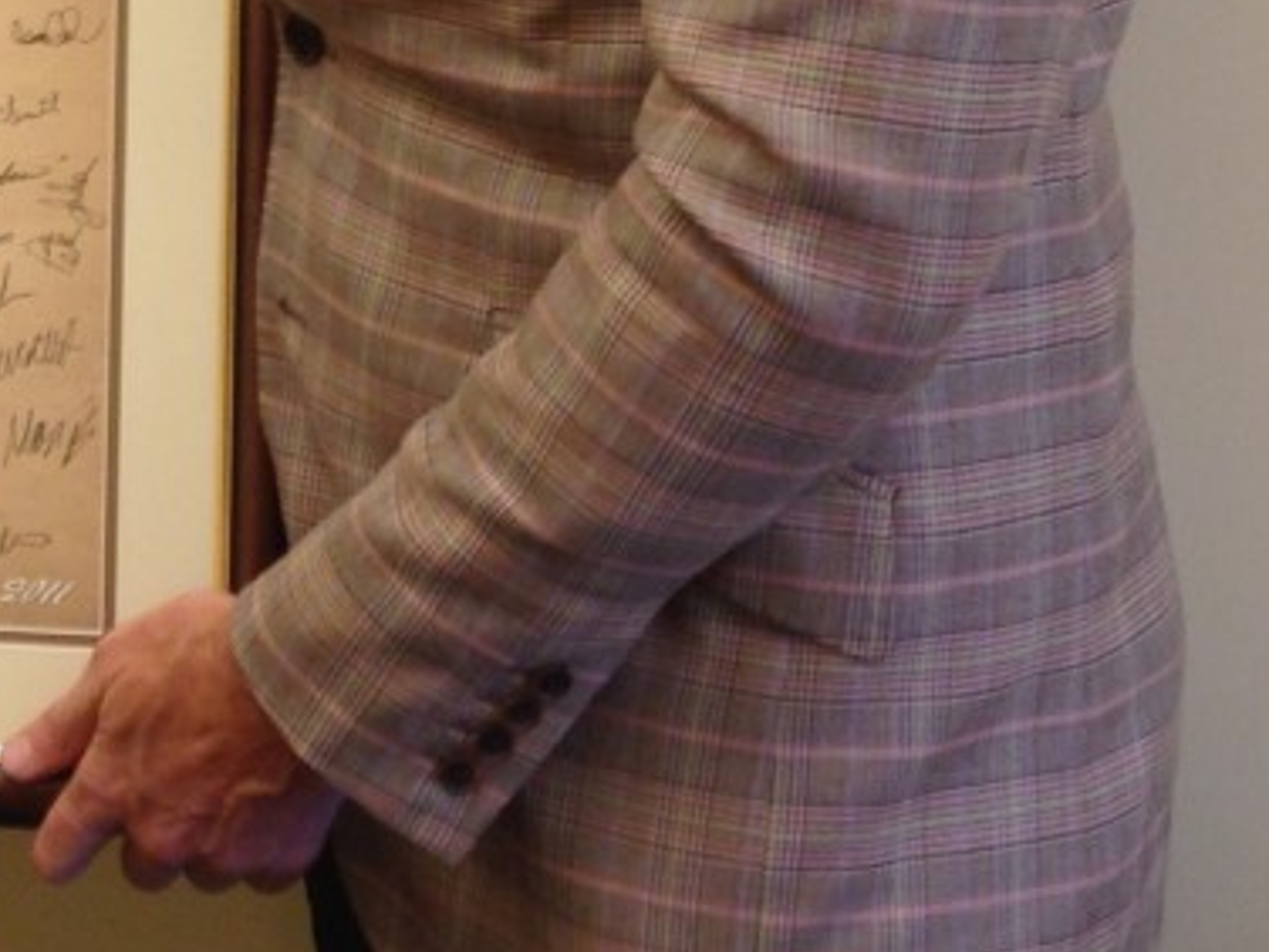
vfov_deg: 10.8
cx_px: -263
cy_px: -297
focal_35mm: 134
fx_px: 4912
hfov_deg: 14.3
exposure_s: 1/20
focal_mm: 4.28
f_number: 2.4
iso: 64
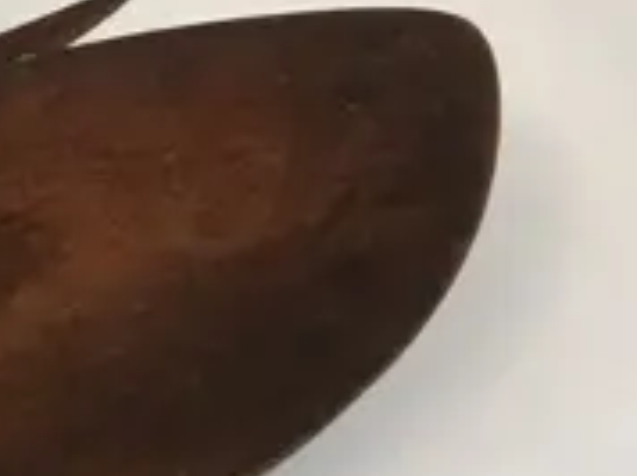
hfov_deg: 9.8
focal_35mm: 167
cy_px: 530
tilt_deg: -36.4
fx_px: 3069
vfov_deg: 8.8
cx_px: -1109
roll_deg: -0.6
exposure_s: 1/17
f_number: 2.2
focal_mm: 4.15
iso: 32
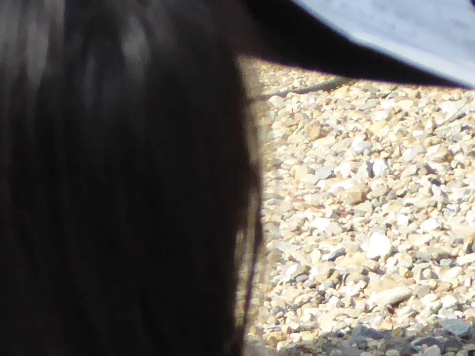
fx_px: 9921
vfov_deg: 2.0
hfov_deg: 2.7
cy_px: 769
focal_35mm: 723
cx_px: -485
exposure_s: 1/250
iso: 400
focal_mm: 24.2
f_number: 5.3
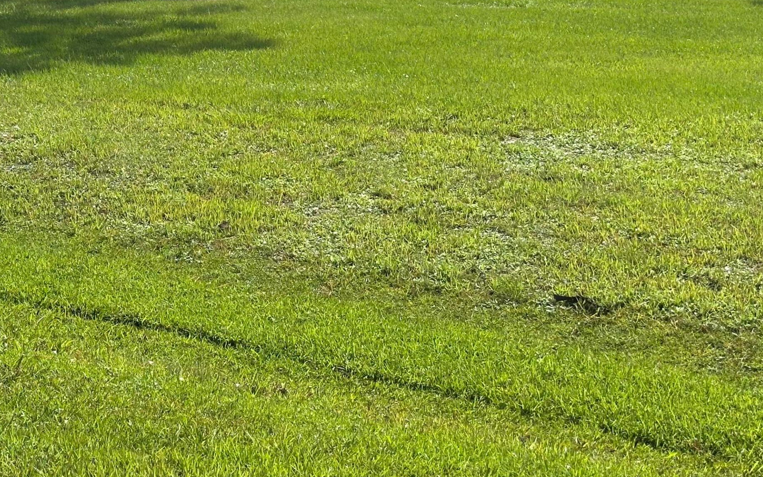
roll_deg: -0.1
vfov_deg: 16.1
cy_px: 38
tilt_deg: -5.8
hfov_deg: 25.5
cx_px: 177
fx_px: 1664
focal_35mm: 80
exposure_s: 1/3597
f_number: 1.78
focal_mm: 6.86
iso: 64
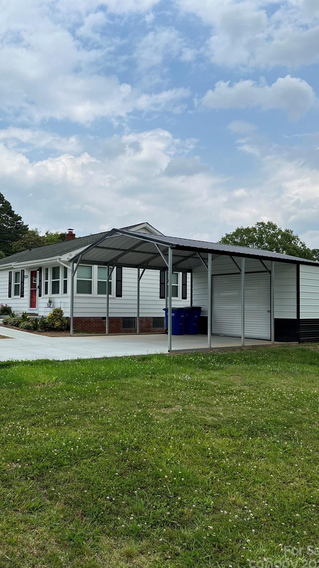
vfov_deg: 66.1
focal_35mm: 29
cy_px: 287
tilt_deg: +3.5
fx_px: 436
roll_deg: -0.7
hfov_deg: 39.9
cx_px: 115
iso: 50
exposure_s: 1/5076
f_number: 1.5
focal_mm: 5.7
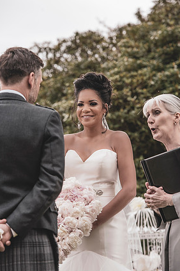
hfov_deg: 9.2
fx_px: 1117
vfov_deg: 13.8
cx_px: 87
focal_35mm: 149
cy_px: 138
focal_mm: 140
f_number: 5.6
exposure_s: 1/320
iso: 250
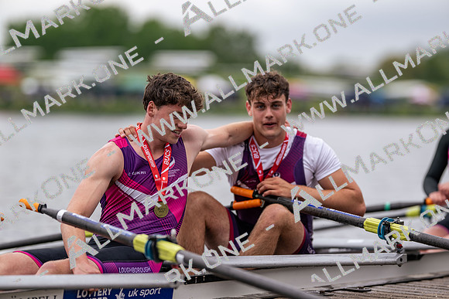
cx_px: 224
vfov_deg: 10.2
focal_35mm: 135
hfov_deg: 15.2
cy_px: 150
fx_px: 1684
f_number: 1.8
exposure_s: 1/1250
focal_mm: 135
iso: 64
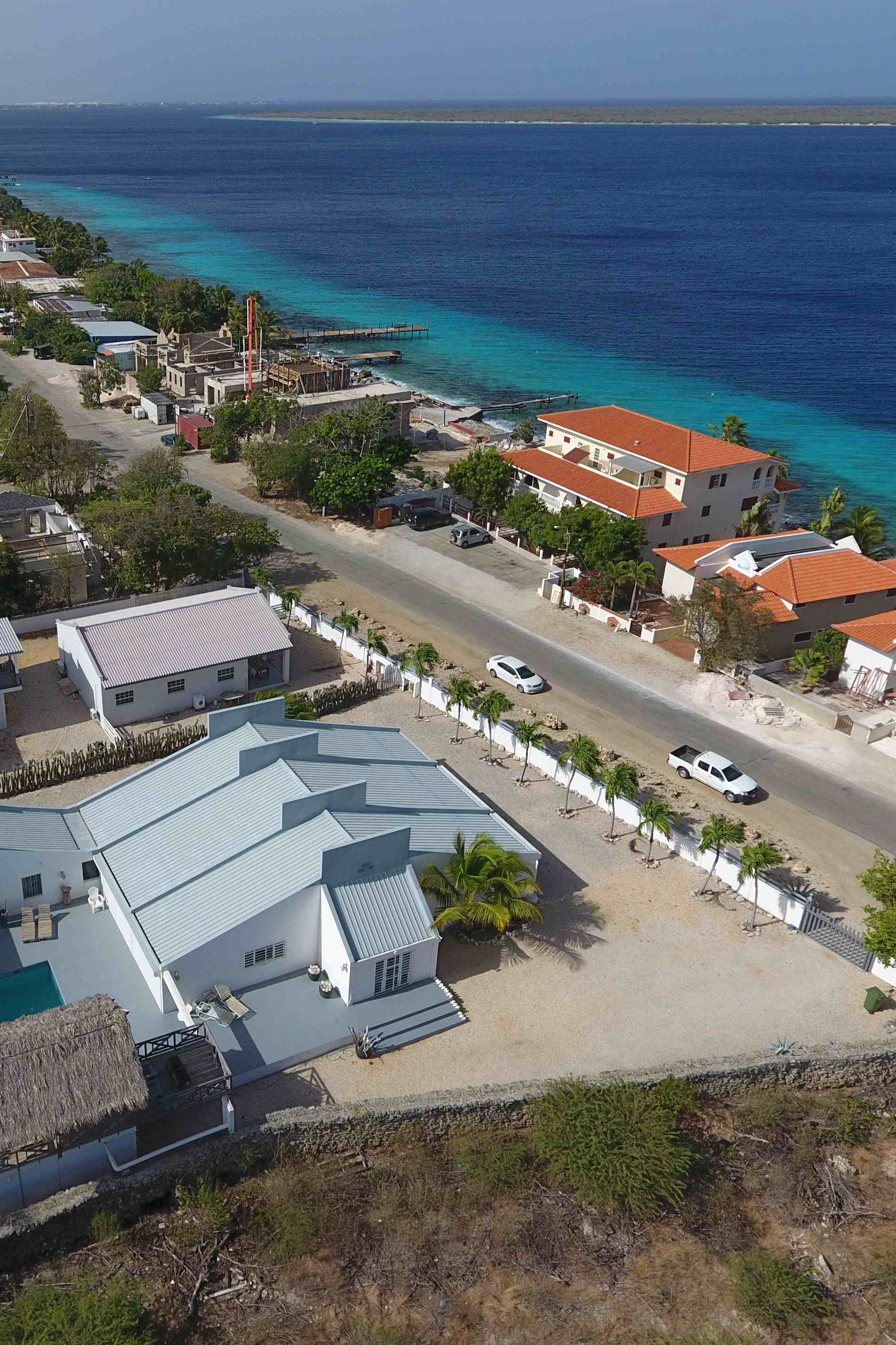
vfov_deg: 63.6
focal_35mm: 29
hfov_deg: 43.1
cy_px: 658
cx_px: 192
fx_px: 1082
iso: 100
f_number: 2.8
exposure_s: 1/1458
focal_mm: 3.61
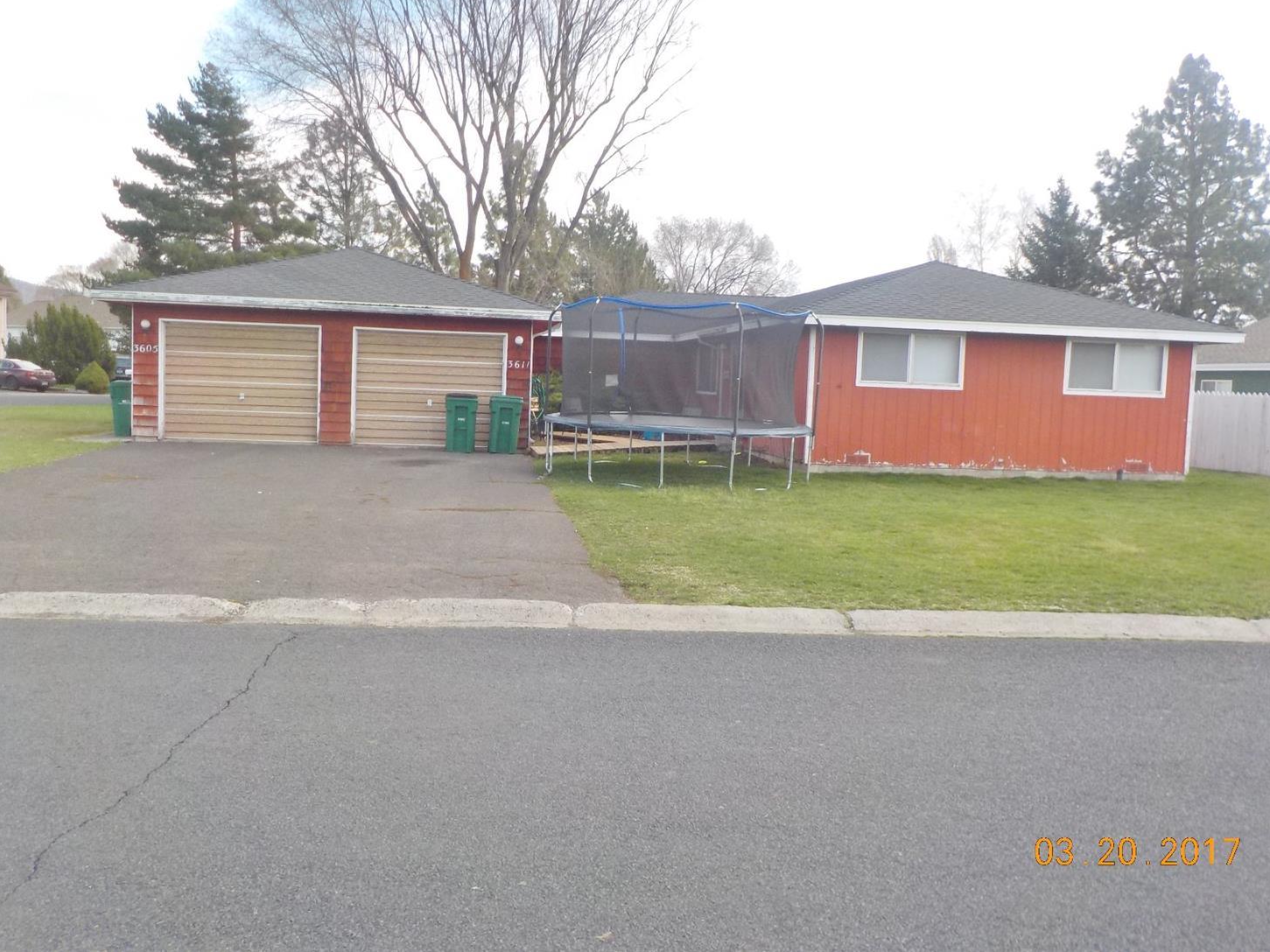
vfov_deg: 45.4
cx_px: 642
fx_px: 1137
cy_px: 461
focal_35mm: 31
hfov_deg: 58.4
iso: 125
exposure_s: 1/400
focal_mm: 4.1
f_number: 3.3
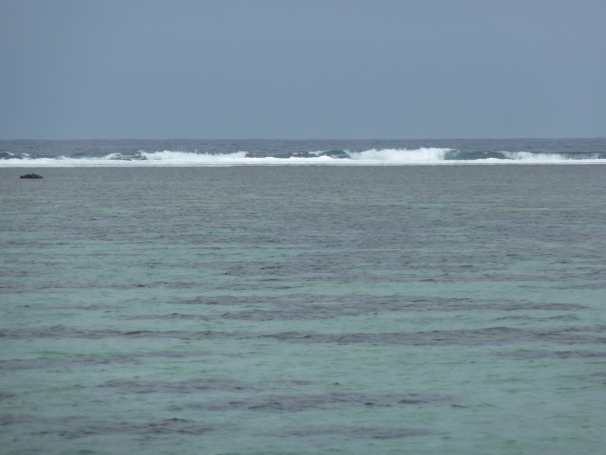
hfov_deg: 6.6
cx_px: 303
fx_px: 5252
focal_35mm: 300
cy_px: 228
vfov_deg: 5.0
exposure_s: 1/500
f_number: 5.6
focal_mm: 49.2
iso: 80
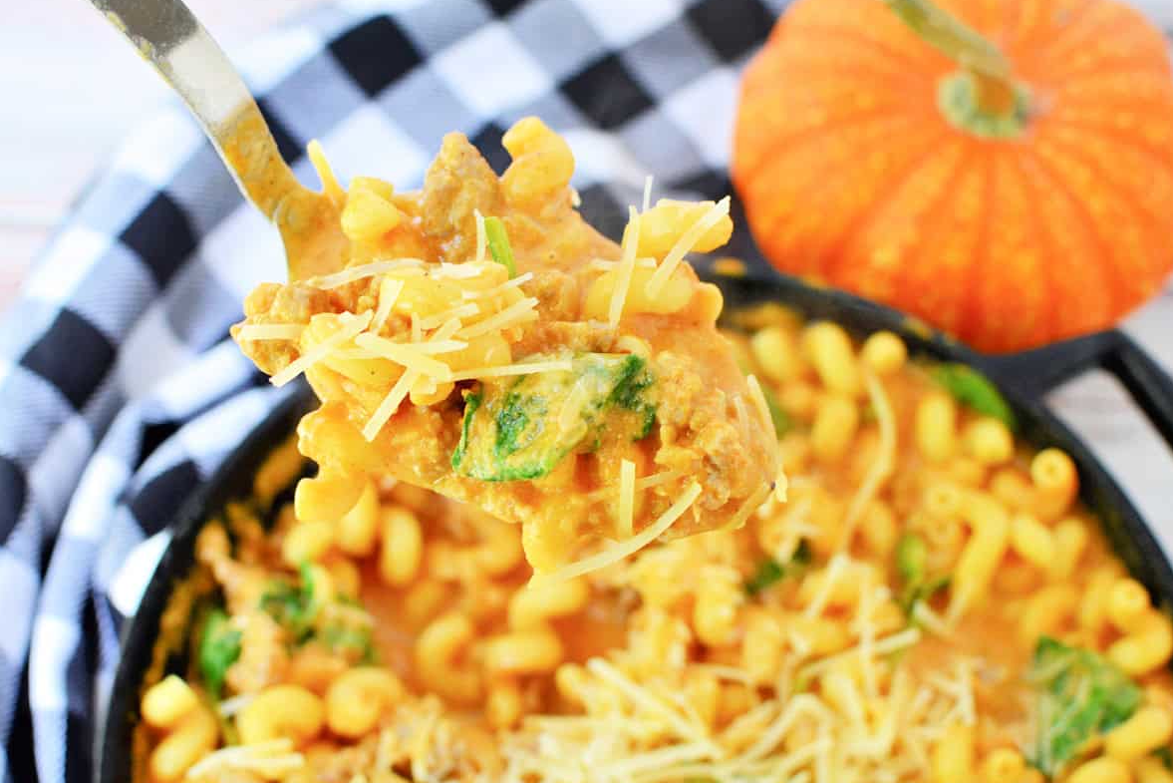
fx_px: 1744
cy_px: 392
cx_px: 596
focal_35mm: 54
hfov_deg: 37.2
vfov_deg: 25.3
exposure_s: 1/60
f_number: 4
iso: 800
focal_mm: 35
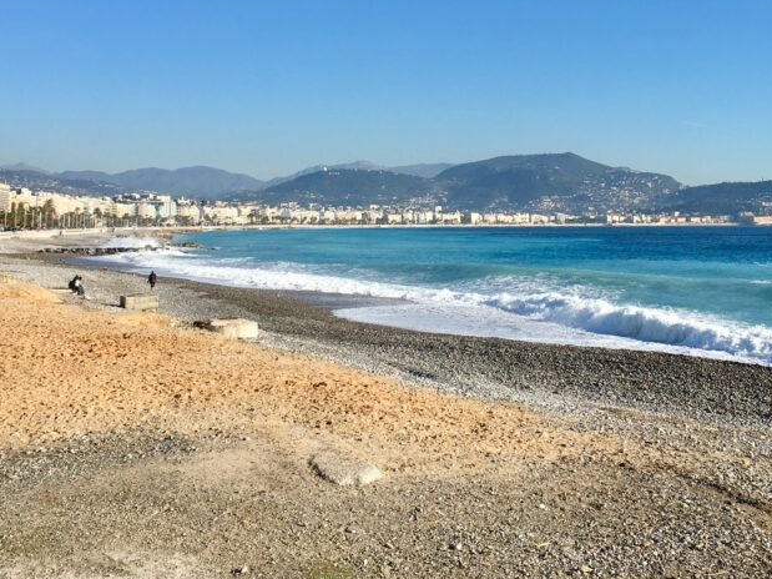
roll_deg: +1.7
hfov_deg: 39.2
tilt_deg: +2.4
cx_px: 518
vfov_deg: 29.8
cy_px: 148
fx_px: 1070
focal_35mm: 48
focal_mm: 4.15
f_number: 2.2
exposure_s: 1/1748
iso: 25
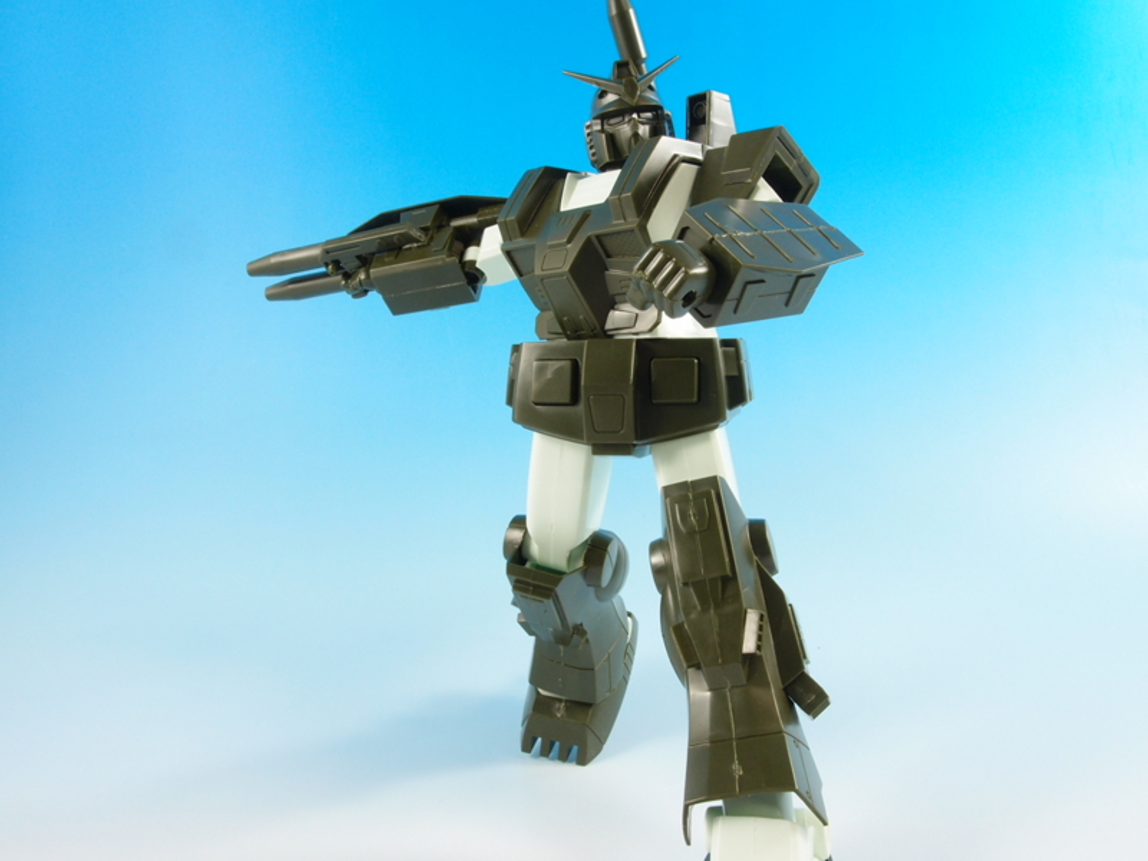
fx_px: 929
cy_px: 430
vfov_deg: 49.7
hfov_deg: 63.4
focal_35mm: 28
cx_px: 574
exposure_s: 1/2.5
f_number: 8
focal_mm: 6
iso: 100
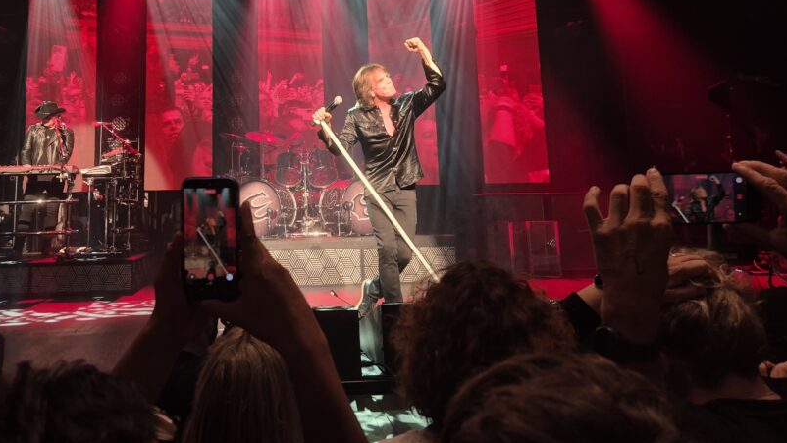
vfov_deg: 35.9
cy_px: 116
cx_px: 289
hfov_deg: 60.1
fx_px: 668
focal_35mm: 32
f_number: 1.8
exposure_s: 1/100
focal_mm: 5.4
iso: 100
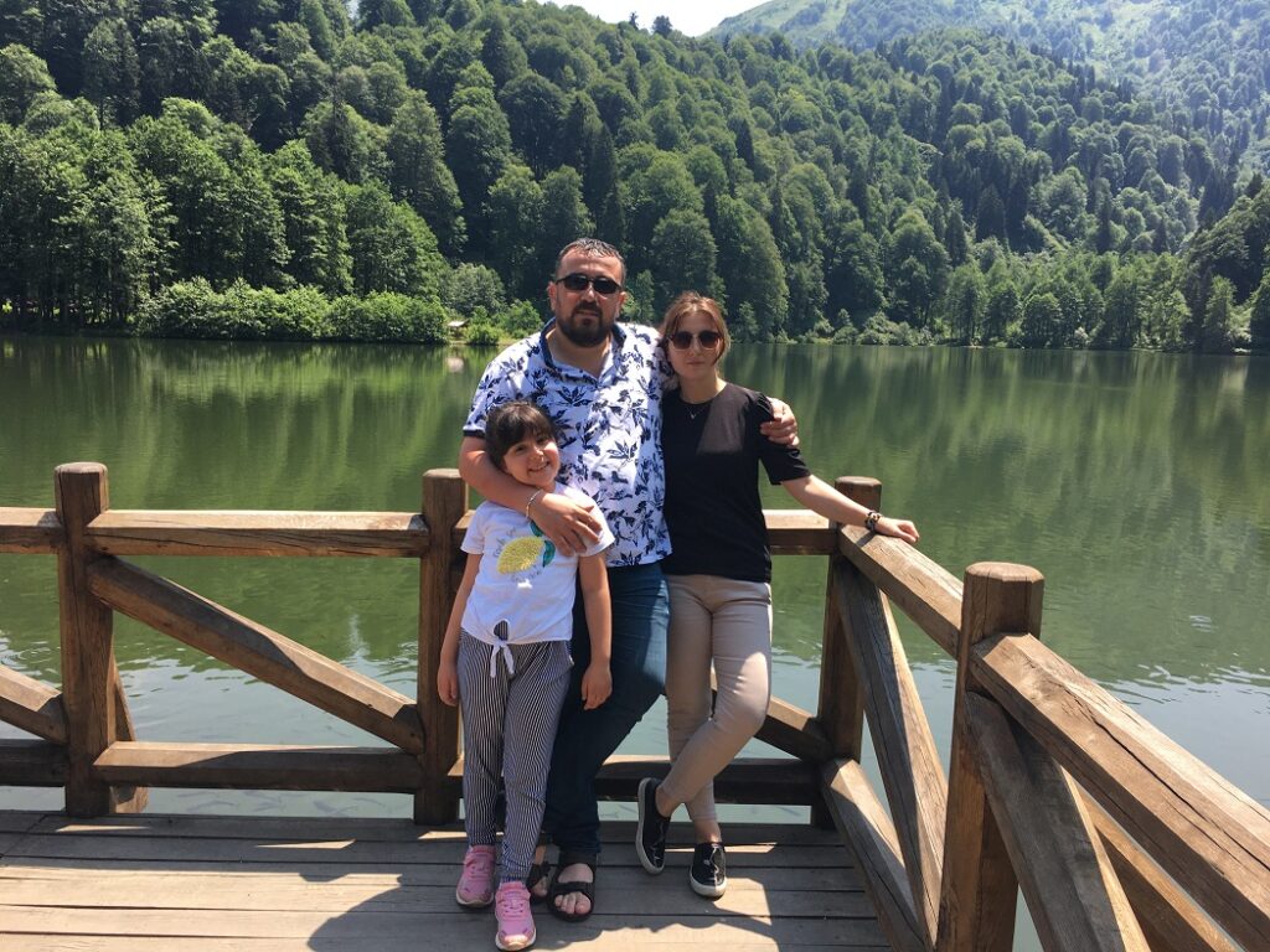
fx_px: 1064
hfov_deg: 61.7
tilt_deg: -6.8
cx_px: 635
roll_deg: -2.0
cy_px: 476
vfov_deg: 48.2
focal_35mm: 29
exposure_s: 1/625
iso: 25
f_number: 2.2
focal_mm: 4.15
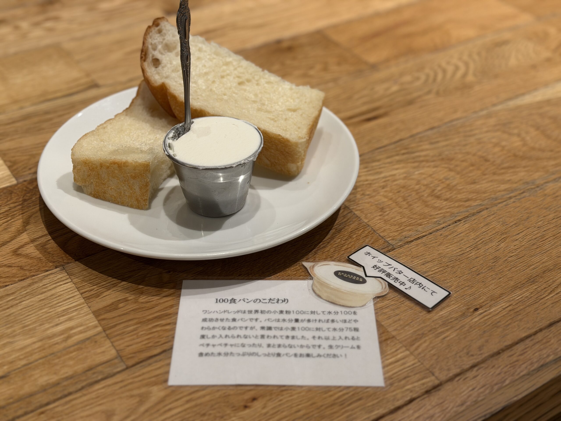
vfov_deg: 30.3
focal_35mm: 48
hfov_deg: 39.7
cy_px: 210
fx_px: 778
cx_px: 280
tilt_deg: -38.3
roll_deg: +0.2
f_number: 1.78
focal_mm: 6.76
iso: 64
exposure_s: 1/50
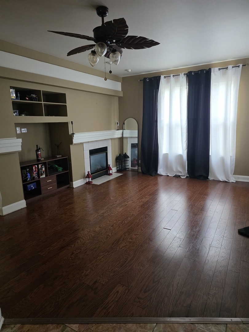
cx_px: 124
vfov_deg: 73.9
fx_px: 221
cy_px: 166
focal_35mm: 23
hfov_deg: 58.9
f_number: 1.7
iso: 1000
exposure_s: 1/120
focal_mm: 6.25
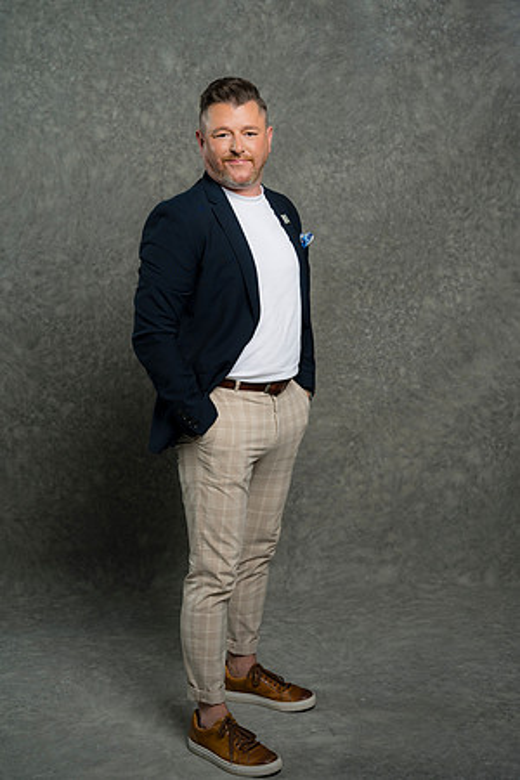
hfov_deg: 24.6
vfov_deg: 36.2
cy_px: 390
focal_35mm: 55
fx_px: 1192
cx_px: 260
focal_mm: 55
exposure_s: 1/160
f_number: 4
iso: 125
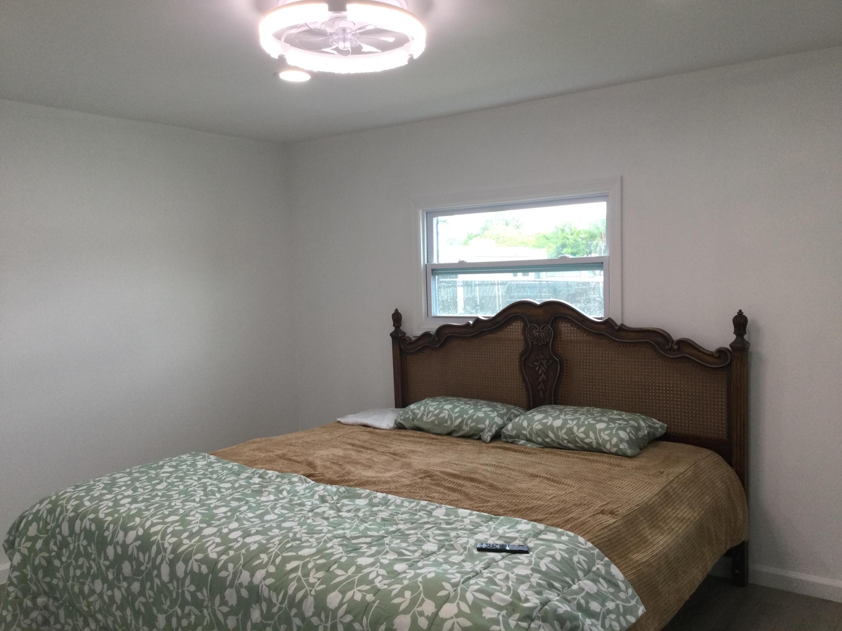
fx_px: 754
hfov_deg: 58.4
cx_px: 421
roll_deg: -1.1
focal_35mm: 31
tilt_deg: -1.9
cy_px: 316
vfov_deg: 45.4
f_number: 2.4
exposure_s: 1/40
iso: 25
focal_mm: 3.3
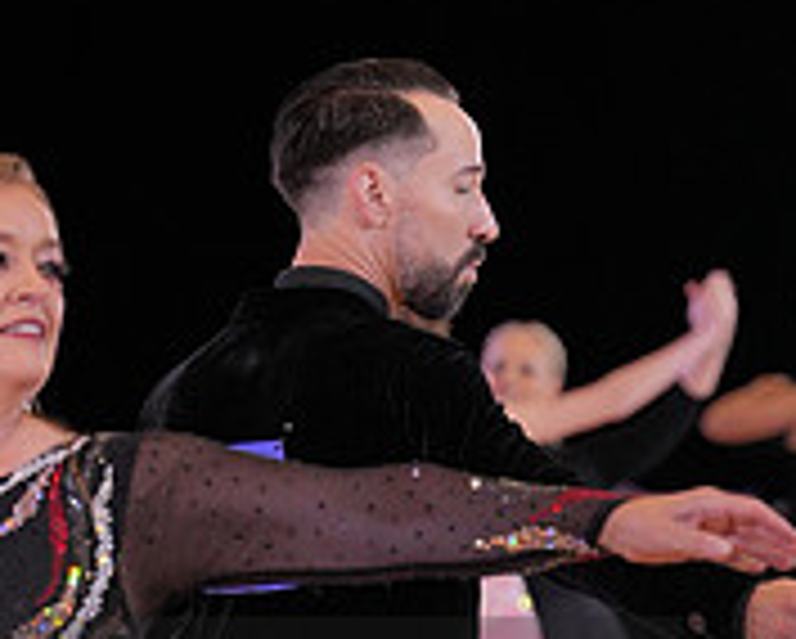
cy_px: 770
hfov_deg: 5.5
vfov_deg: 4.4
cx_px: 65
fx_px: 8255
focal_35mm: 350
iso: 1600
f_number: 3.5
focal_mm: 114
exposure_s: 1/500
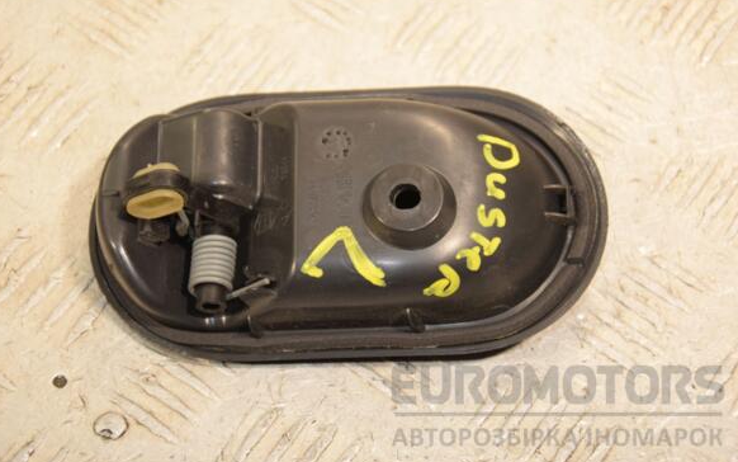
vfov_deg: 12.6
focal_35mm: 104
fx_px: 2092
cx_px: 368
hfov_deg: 20.0
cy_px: 216
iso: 800
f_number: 5.3
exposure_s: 1/200
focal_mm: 66
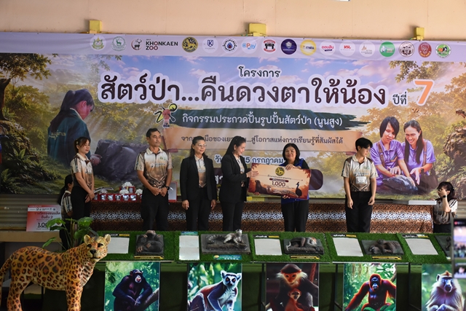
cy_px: 156
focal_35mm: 52
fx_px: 680
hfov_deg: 37.8
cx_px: 233
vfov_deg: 25.8
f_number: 4.5
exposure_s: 1/80
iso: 1000
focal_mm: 35
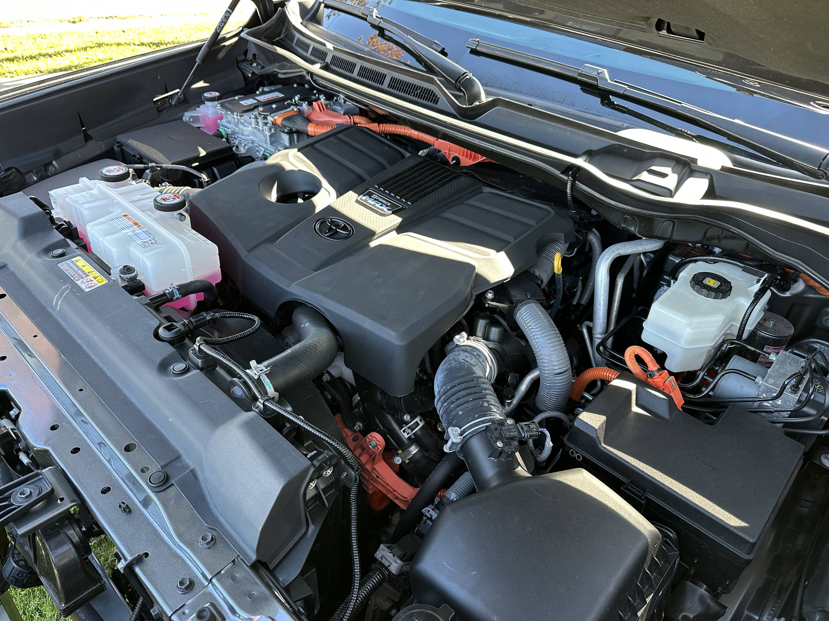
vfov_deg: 56.8
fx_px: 575
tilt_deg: -37.1
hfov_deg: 71.6
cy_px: 310
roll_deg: -4.3
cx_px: 414
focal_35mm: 24
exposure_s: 1/121
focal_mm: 6.86
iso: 125
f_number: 1.78
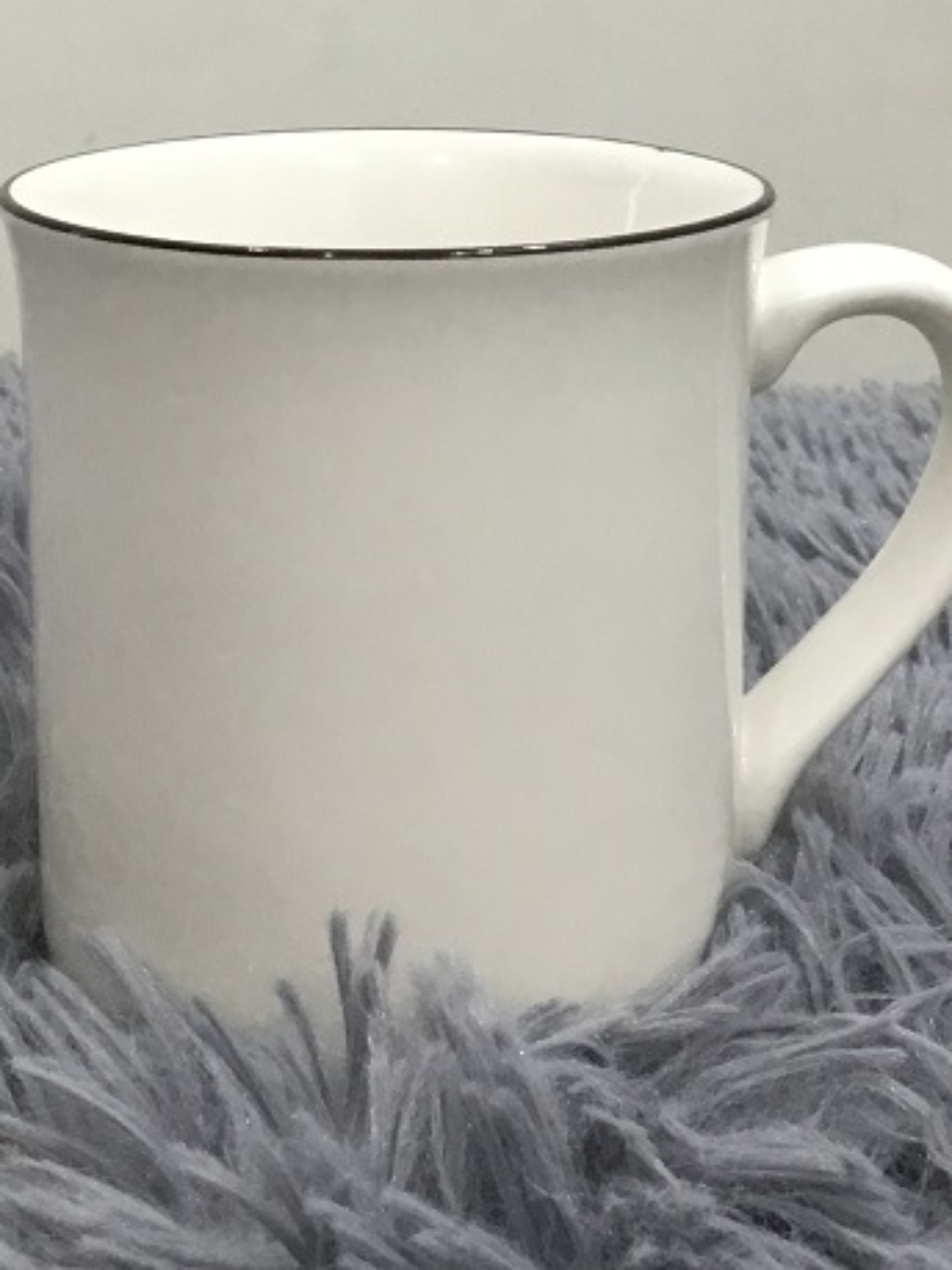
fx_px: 2972
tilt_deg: -9.3
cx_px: 465
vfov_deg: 23.6
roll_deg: +1.3
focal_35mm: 81
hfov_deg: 18.2
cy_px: 183
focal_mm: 3.3
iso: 100
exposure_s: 1/33
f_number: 2.4
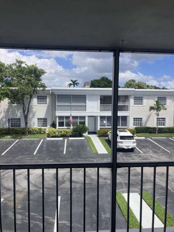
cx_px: 87
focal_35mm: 28
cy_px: 116
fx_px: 188
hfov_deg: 49.7
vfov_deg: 63.4
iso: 32
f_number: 1.8
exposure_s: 1/1215
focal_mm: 3.99
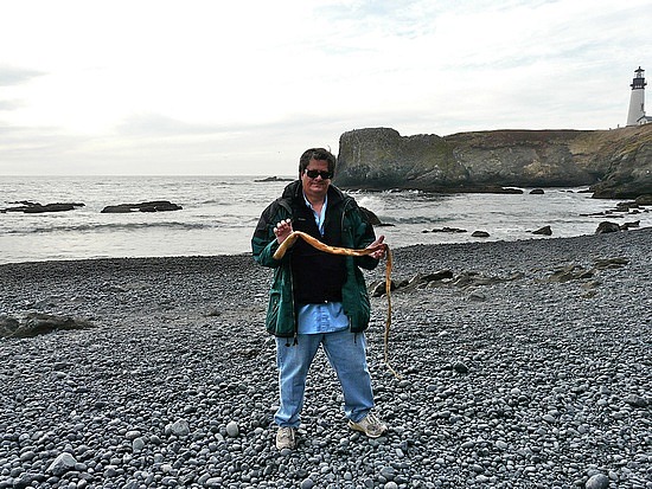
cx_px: 326
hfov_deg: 63.4
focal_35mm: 28
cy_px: 244
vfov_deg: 49.8
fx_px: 528
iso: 100
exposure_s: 1/200
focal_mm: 4.6
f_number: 4.5
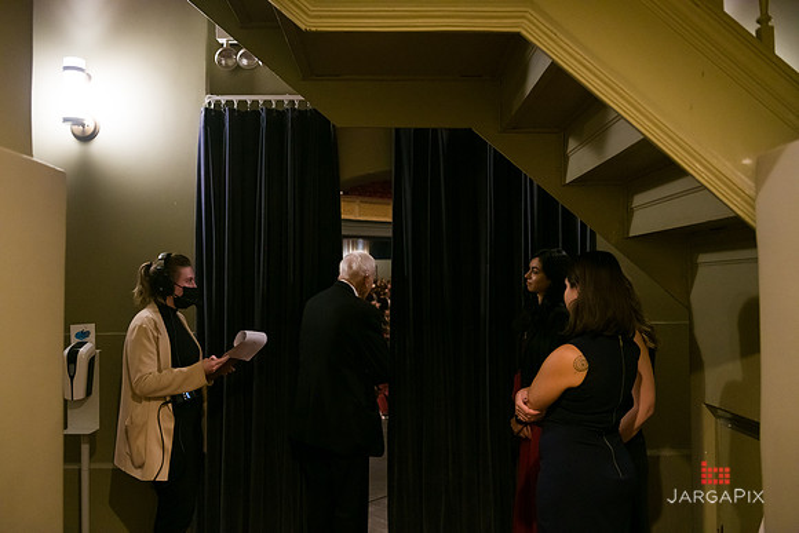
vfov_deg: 42.3
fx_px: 688
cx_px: 400
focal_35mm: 31
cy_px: 266
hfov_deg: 60.3
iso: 1600
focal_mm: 31
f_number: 3.2
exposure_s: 1/60
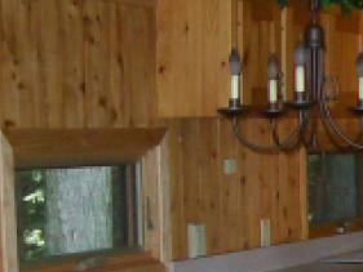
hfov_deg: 14.5
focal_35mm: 131
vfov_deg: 11.2
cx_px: 455
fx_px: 1374
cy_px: 269
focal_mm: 6
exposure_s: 1/64
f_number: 2.7
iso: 200
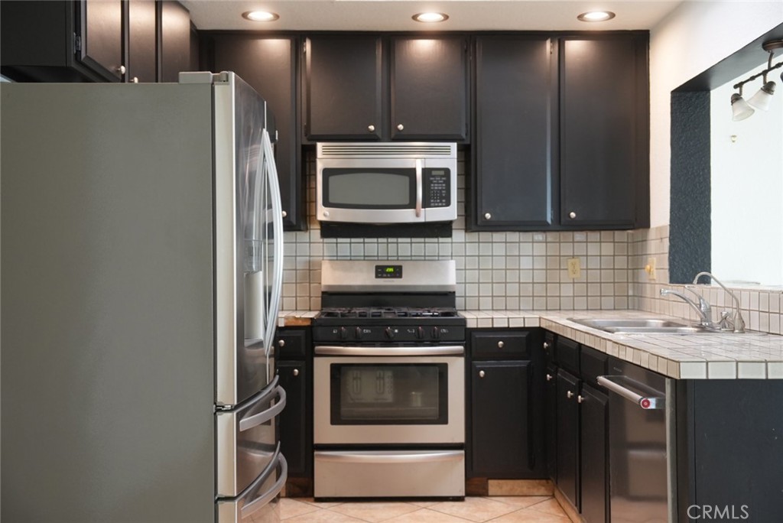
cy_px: 262
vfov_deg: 35.1
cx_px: 392
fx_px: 827
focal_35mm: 38
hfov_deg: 50.7
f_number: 3.5
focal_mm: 38
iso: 1600
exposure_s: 1/160
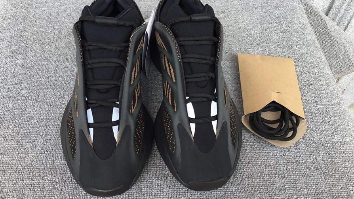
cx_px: 178
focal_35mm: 34
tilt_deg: -52.0
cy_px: 89
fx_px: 319
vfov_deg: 34.6
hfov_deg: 58.0
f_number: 2.4
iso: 25
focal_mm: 3.3
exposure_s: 1/172
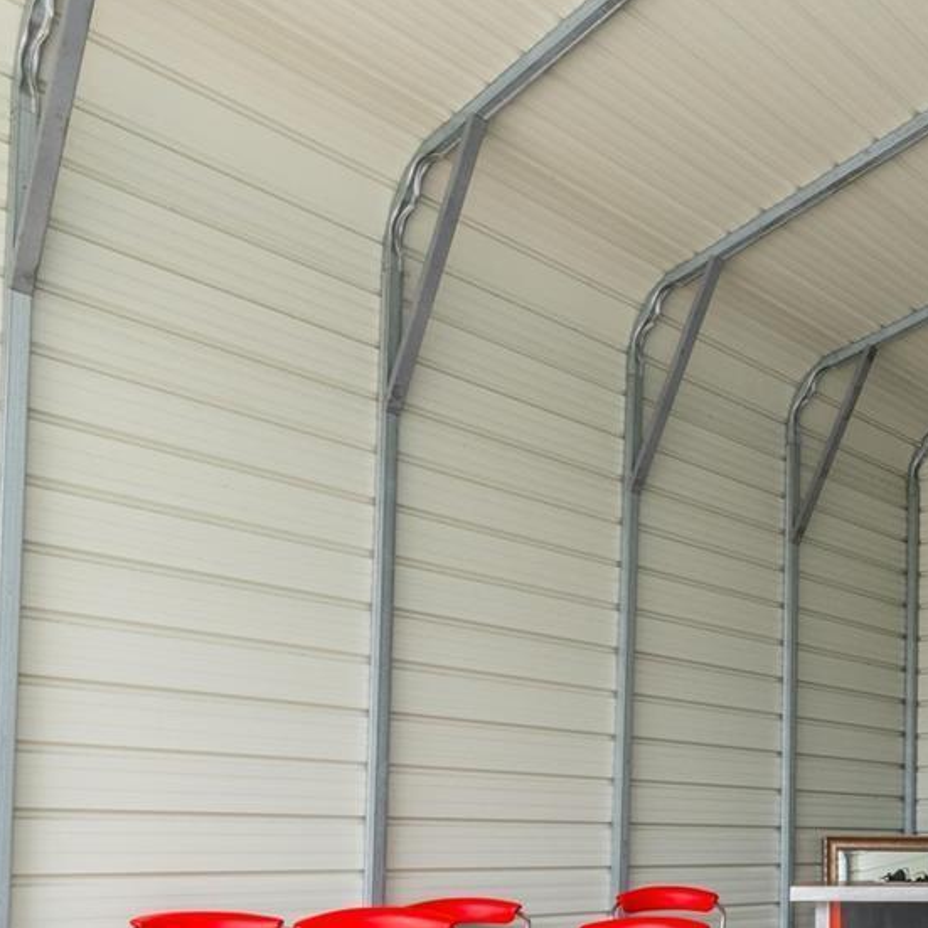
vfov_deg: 41.4
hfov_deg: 40.5
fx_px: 1122
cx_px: 881
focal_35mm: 37
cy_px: 835
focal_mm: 15
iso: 250
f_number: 7.1
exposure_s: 1/100
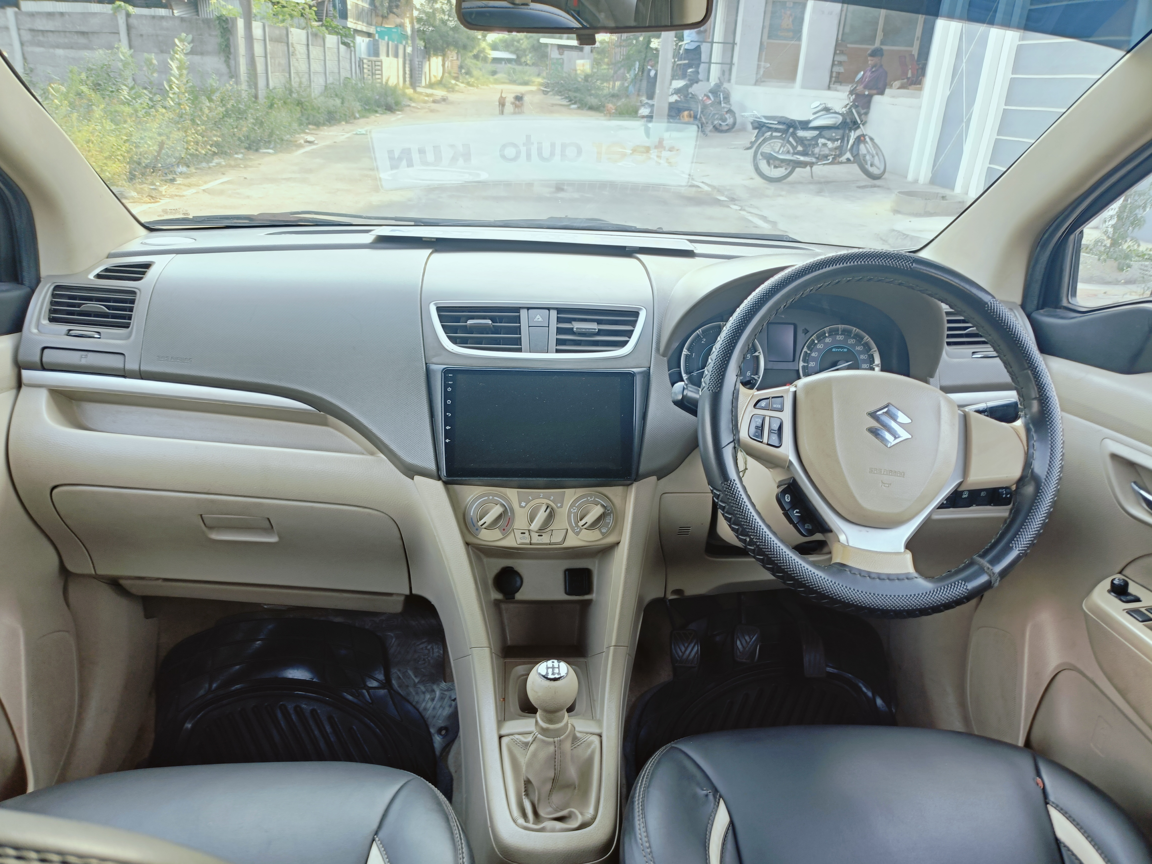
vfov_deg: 54.9
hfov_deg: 69.4
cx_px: 576
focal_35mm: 25
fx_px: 832
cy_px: 432
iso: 150
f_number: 1.7
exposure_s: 1/50
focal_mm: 4.7
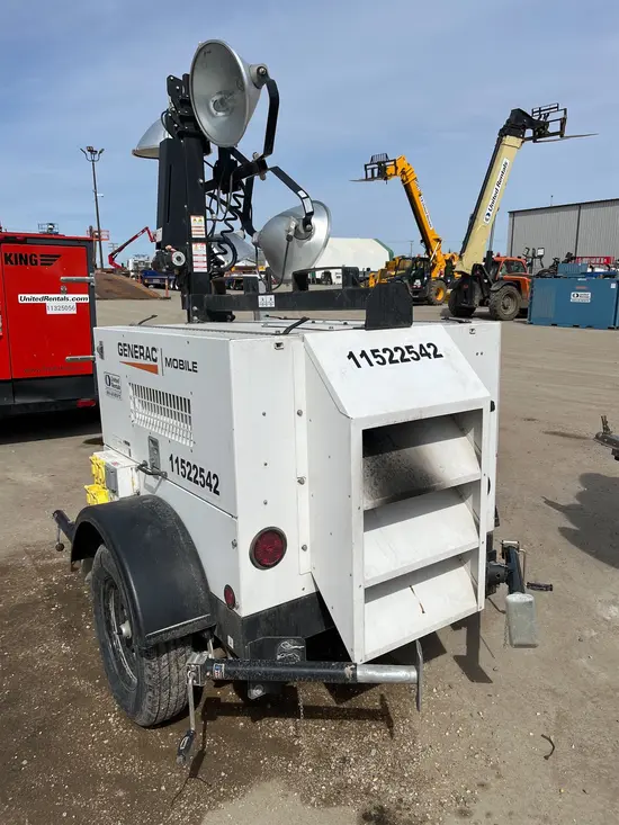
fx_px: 620
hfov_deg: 53.1
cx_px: 310
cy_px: 412
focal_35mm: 26
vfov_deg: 67.3
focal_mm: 5.1
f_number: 1.6
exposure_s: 1/9901
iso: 50
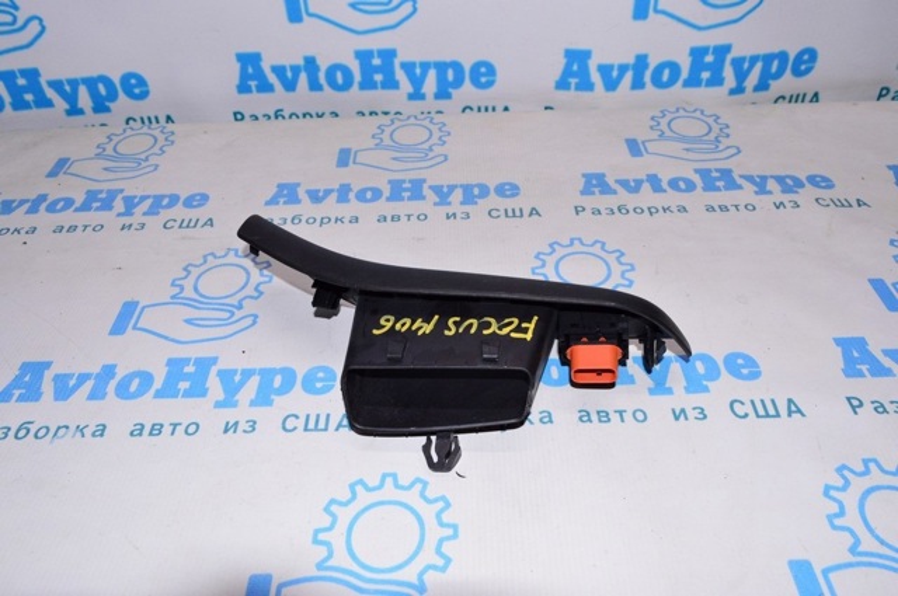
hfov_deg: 67.4
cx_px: 449
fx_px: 673
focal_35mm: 27
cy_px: 298
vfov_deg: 47.8
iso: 1600
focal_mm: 18
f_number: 8
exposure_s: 1/200
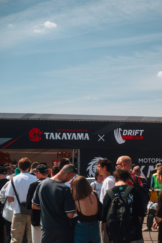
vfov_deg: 29.6
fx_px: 459
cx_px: 185
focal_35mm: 68
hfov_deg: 19.1
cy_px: 136
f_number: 3.5
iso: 100
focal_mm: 40
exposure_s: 1/640
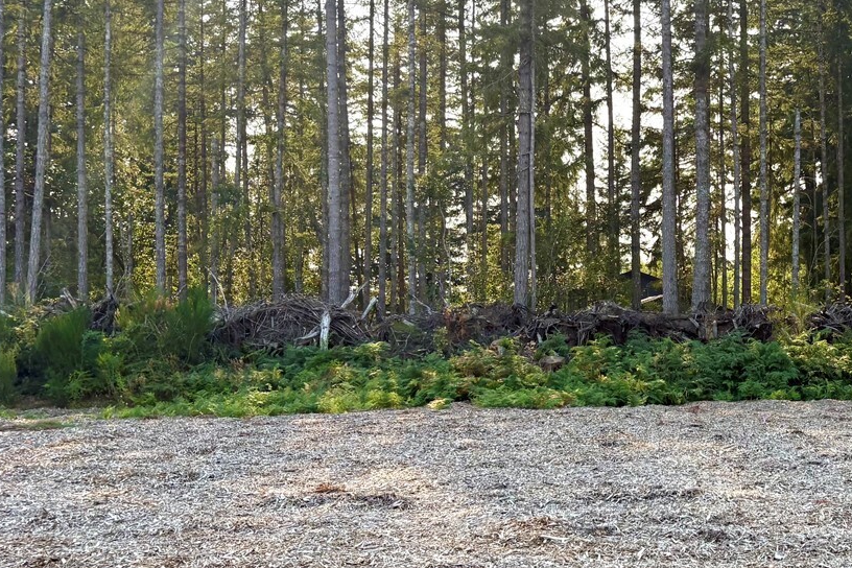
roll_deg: -1.7
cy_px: 291
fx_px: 1254
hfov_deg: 35.7
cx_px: 738
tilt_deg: +1.6
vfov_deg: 25.5
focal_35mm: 53
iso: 64
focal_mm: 5.96
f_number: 1.6
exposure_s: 1/1451
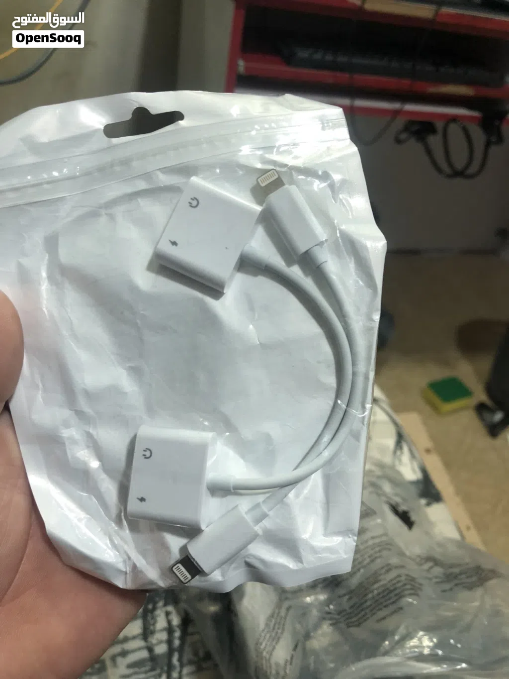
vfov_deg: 63.4
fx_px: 549
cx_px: 254
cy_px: 340
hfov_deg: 49.8
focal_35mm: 28
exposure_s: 1/17
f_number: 1.8
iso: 40
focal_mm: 4
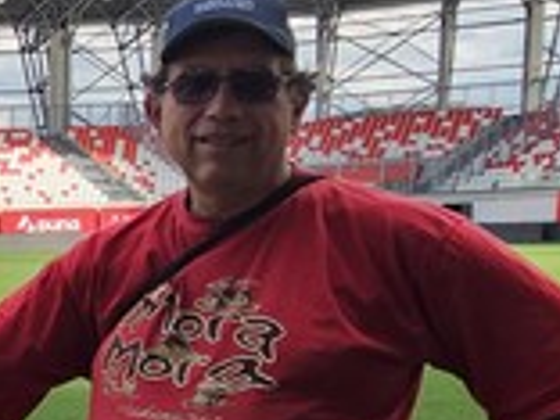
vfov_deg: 18.5
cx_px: -544
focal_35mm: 78
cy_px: 406
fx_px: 1262
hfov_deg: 17.9
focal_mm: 2.2
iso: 50
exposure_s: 1/629
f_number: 2.2
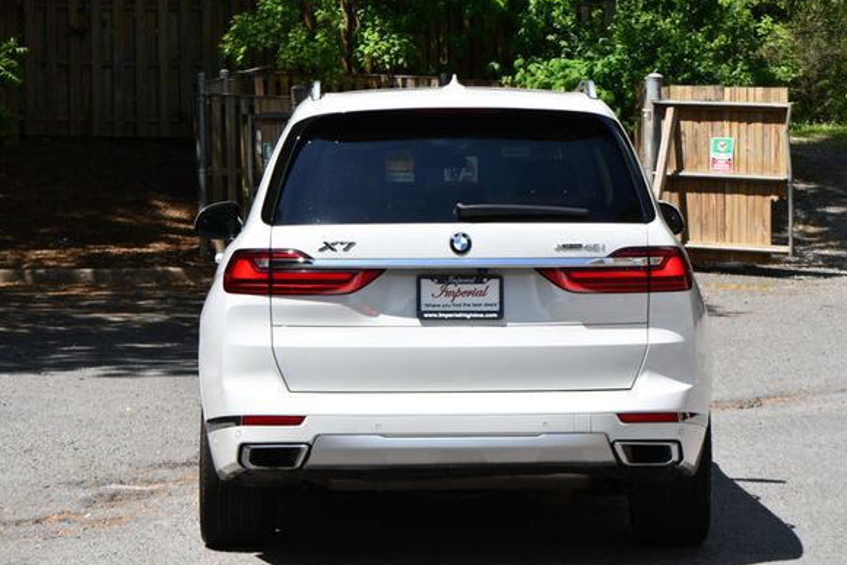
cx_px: 440
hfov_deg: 15.9
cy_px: 289
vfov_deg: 10.6
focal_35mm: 129
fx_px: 3036
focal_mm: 78
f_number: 8
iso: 110
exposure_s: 1/250
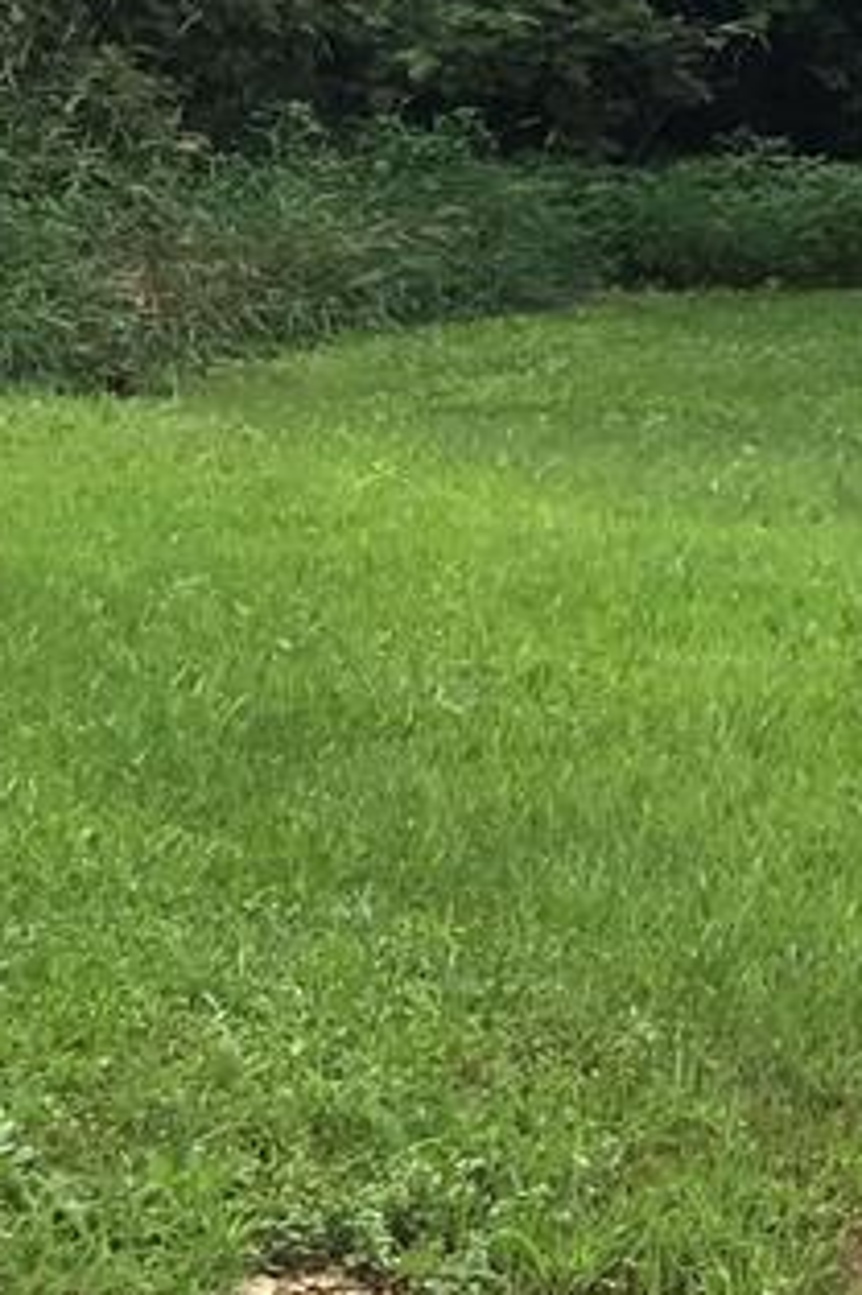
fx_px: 3416
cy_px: 0
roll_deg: +0.5
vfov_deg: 20.8
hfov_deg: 11.9
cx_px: 2025
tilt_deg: -2.7
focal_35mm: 95
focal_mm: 3.99
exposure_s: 1/424
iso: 20
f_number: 1.8
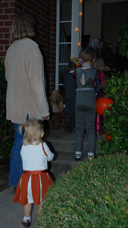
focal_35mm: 51
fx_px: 308
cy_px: 113
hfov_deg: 23.5
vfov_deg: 40.6
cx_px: 62
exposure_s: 1/60
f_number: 4.2
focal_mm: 32
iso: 200
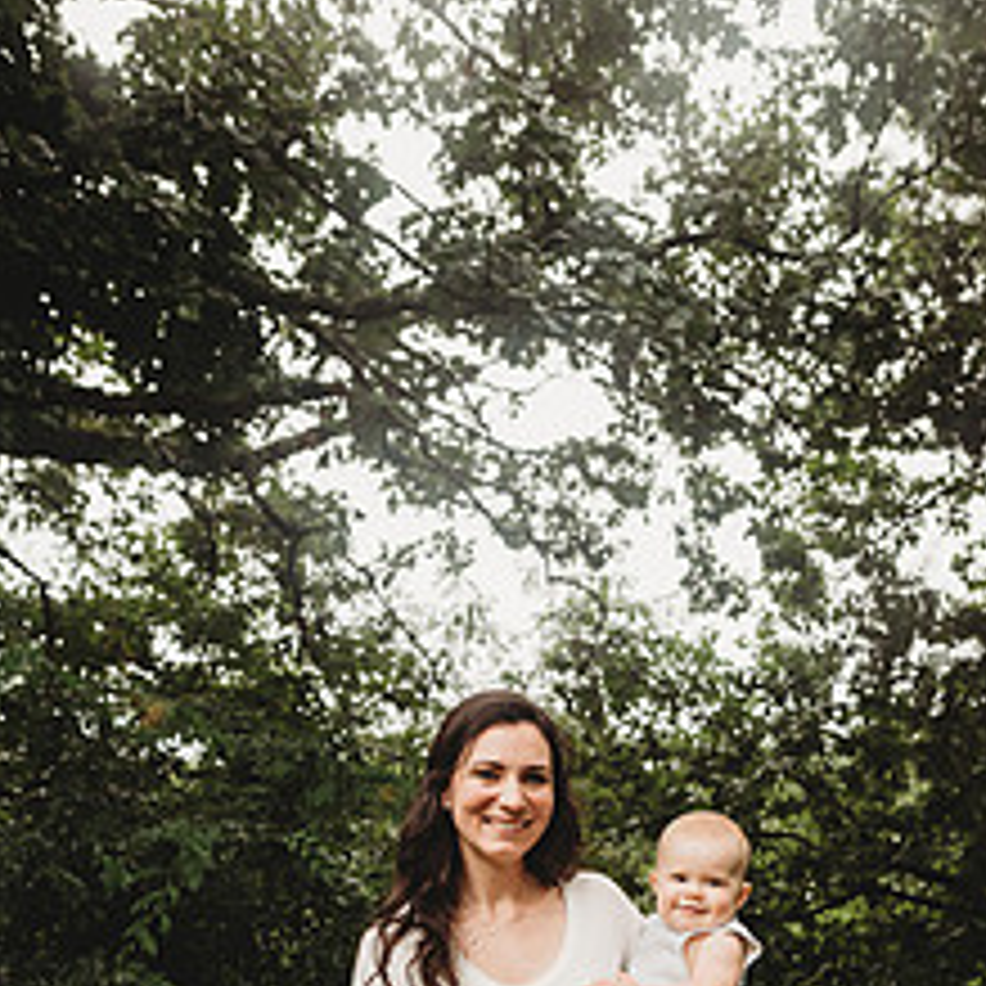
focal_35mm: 42
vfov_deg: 36.4
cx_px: 599
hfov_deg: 39.8
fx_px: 1353
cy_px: 963
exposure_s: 1/160
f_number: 3.5
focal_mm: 24
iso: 400
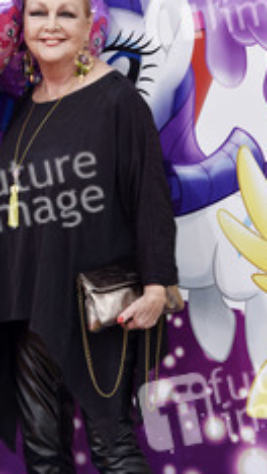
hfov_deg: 6.8
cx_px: 59
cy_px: 302
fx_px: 2248
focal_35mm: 179
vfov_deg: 12.0
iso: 200
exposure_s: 1/250
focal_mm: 100
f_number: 8
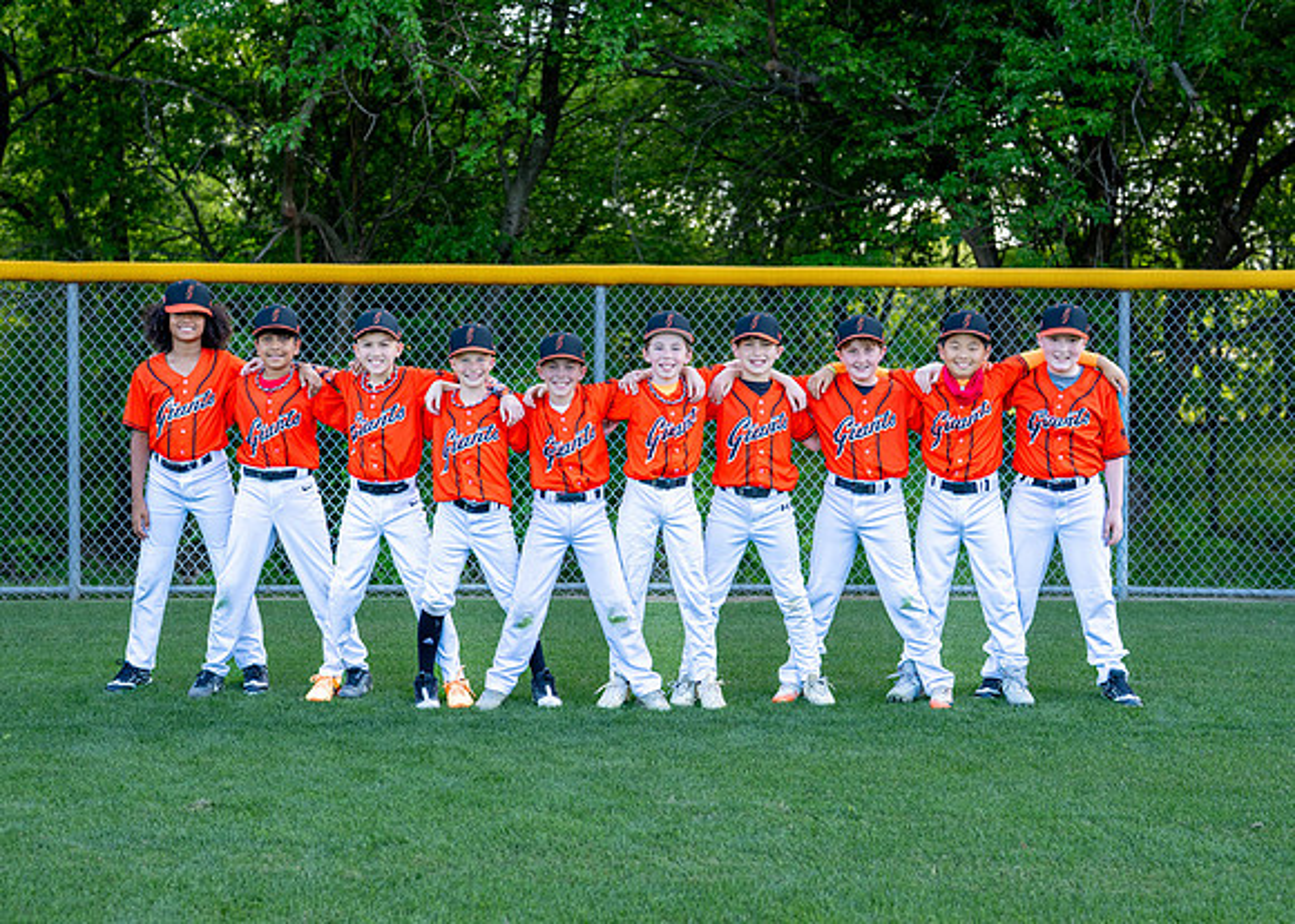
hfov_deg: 34.9
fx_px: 2063
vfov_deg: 25.3
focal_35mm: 56
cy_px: 492
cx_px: 624
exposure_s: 1/400
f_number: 2.8
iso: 200
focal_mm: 50
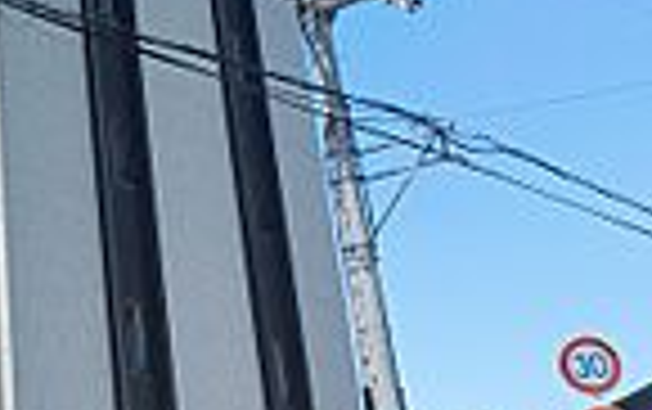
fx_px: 1245
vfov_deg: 18.0
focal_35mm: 70
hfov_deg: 25.6
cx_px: -171
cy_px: -36
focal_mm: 5.23
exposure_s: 1/707
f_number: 1.8
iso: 25
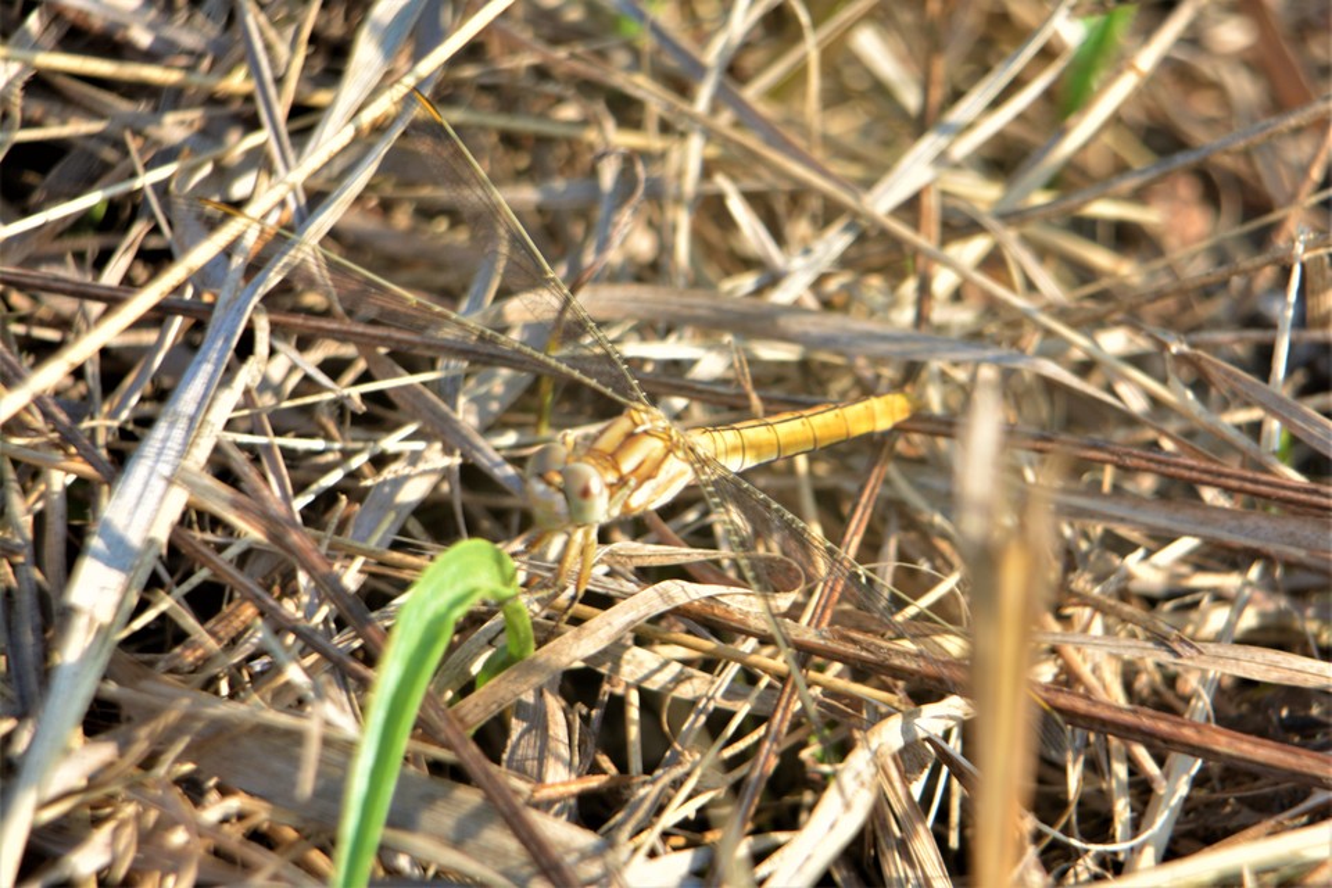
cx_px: 666
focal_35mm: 405
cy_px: 444
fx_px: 14984
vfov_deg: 3.4
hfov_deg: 5.1
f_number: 8
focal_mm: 270
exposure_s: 1/125
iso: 280
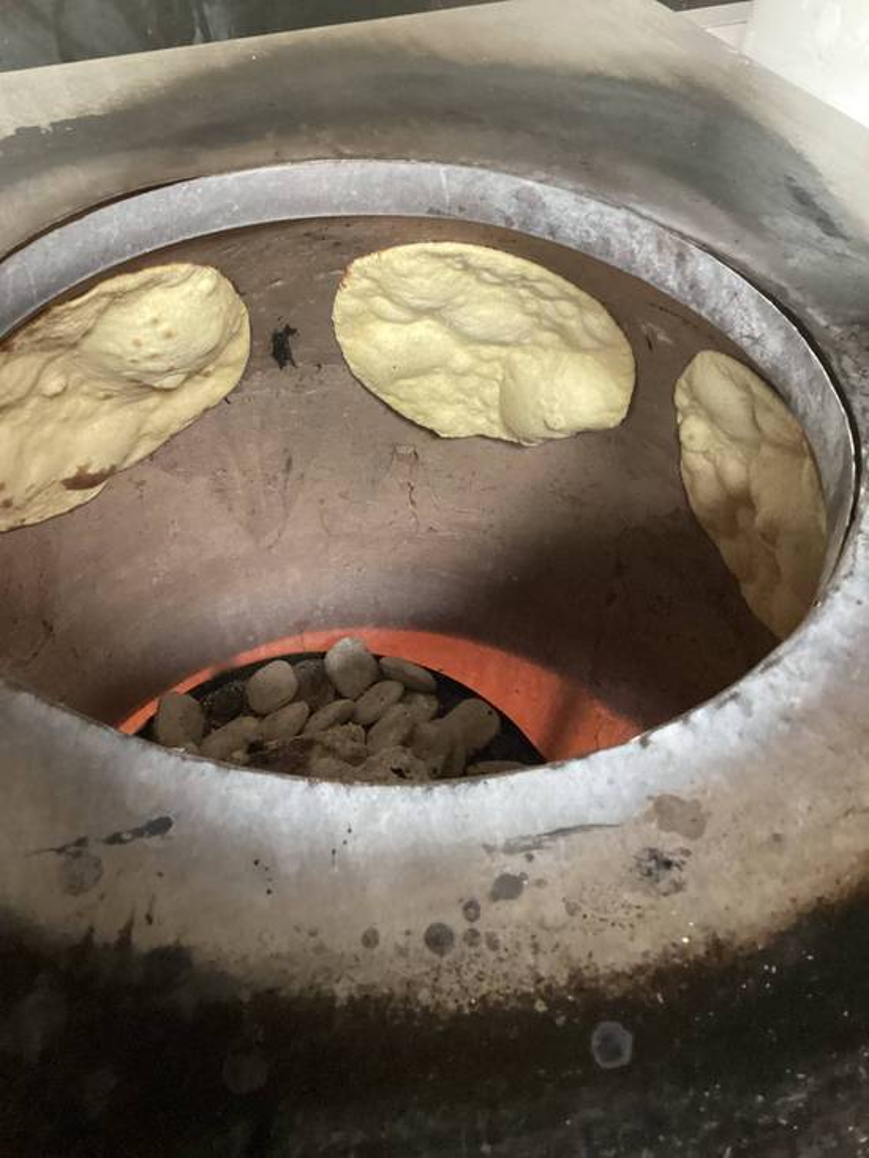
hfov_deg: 45.5
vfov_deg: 58.3
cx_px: 434
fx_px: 1037
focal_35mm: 31
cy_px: 579
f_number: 2.4
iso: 640
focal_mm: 3.3
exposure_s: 1/30
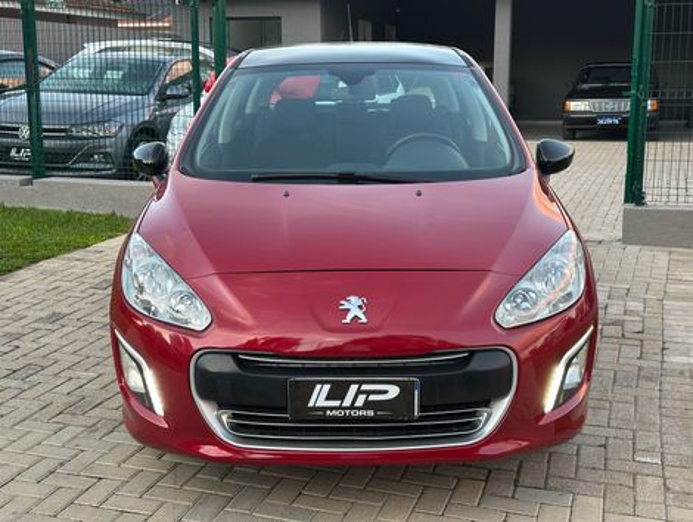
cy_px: 261
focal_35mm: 48
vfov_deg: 30.3
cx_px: 346
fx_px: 962
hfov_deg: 39.6
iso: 80
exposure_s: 1/76
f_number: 1.78
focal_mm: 6.86
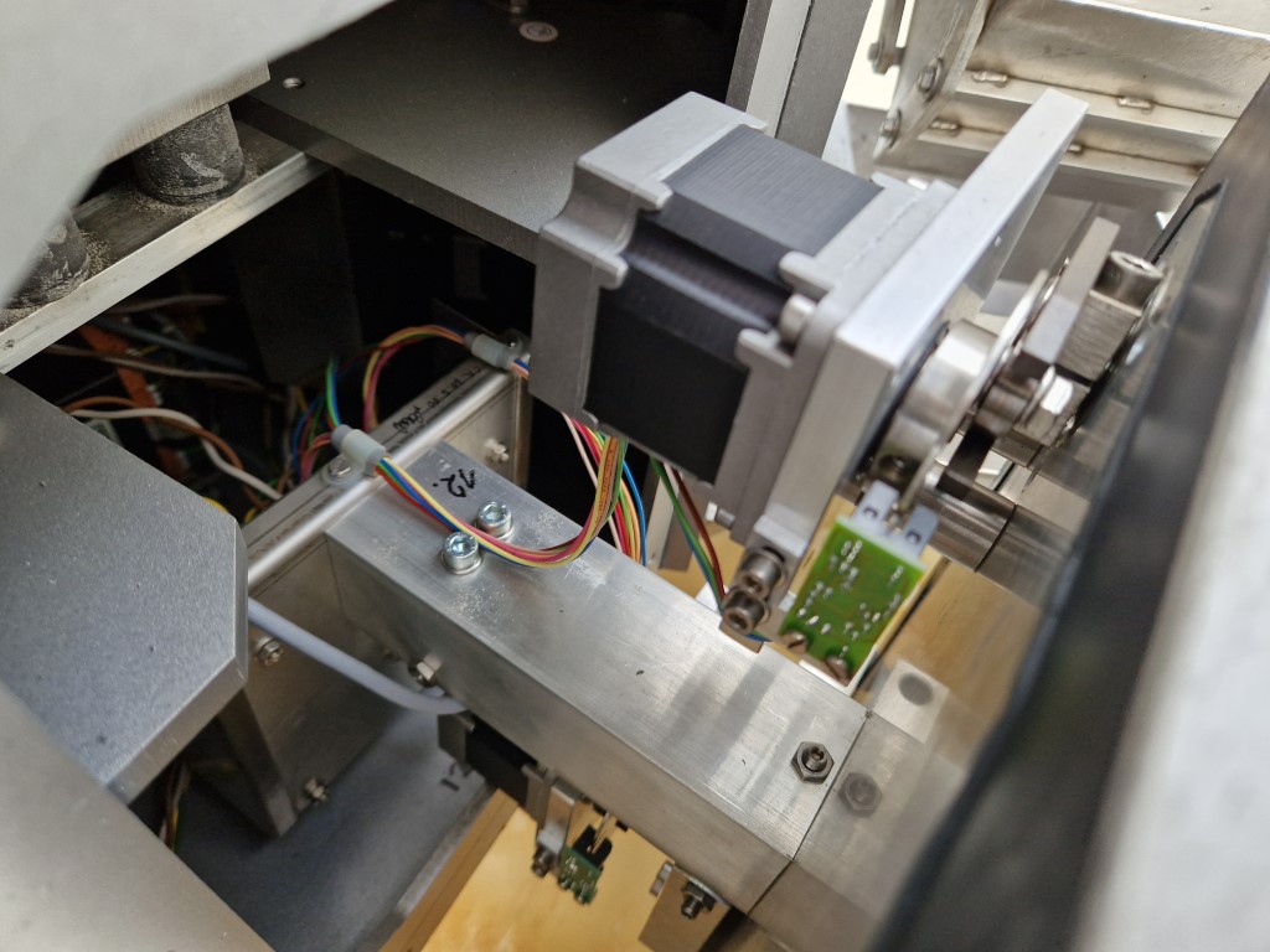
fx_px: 844
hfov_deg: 73.9
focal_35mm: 23
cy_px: 476
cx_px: 635
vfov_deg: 58.9
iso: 64
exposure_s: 1/180
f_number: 1.8
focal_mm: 5.4
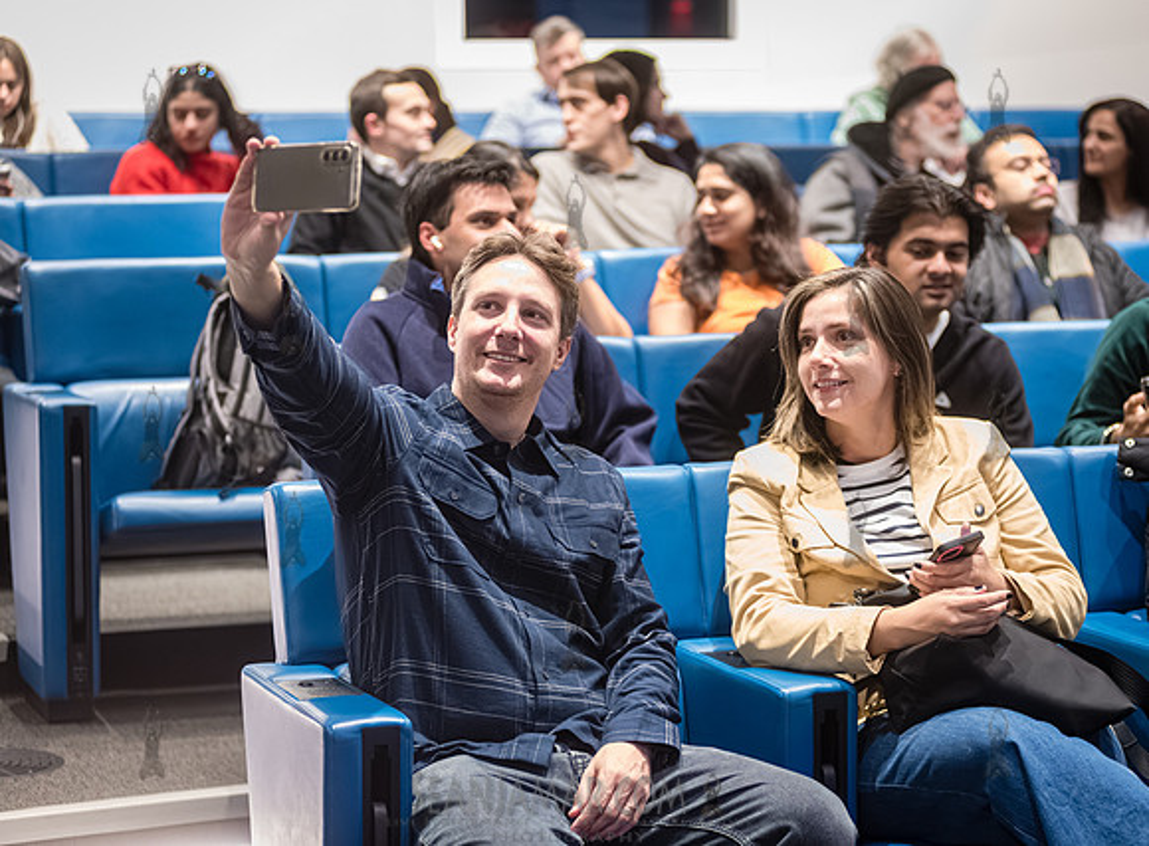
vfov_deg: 16.8
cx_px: 606
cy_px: 421
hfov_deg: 22.7
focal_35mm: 87
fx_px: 2867
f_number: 2.8
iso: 6400
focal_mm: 80
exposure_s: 1/200
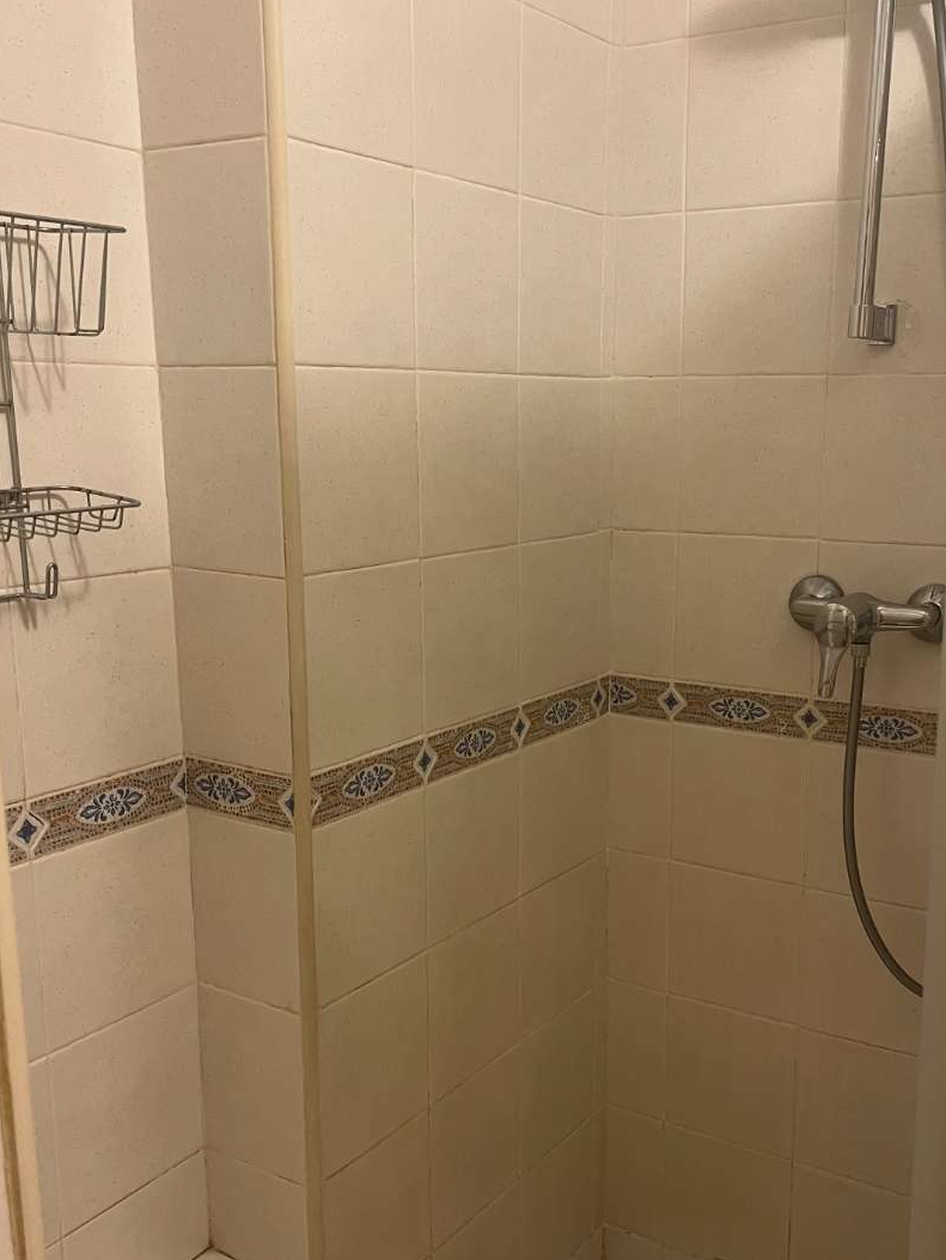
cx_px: 554
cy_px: 697
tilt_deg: -13.6
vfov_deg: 50.0
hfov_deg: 38.6
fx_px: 1348
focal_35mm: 37
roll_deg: -0.6
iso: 125
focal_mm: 5.1
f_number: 1.6
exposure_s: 1/50
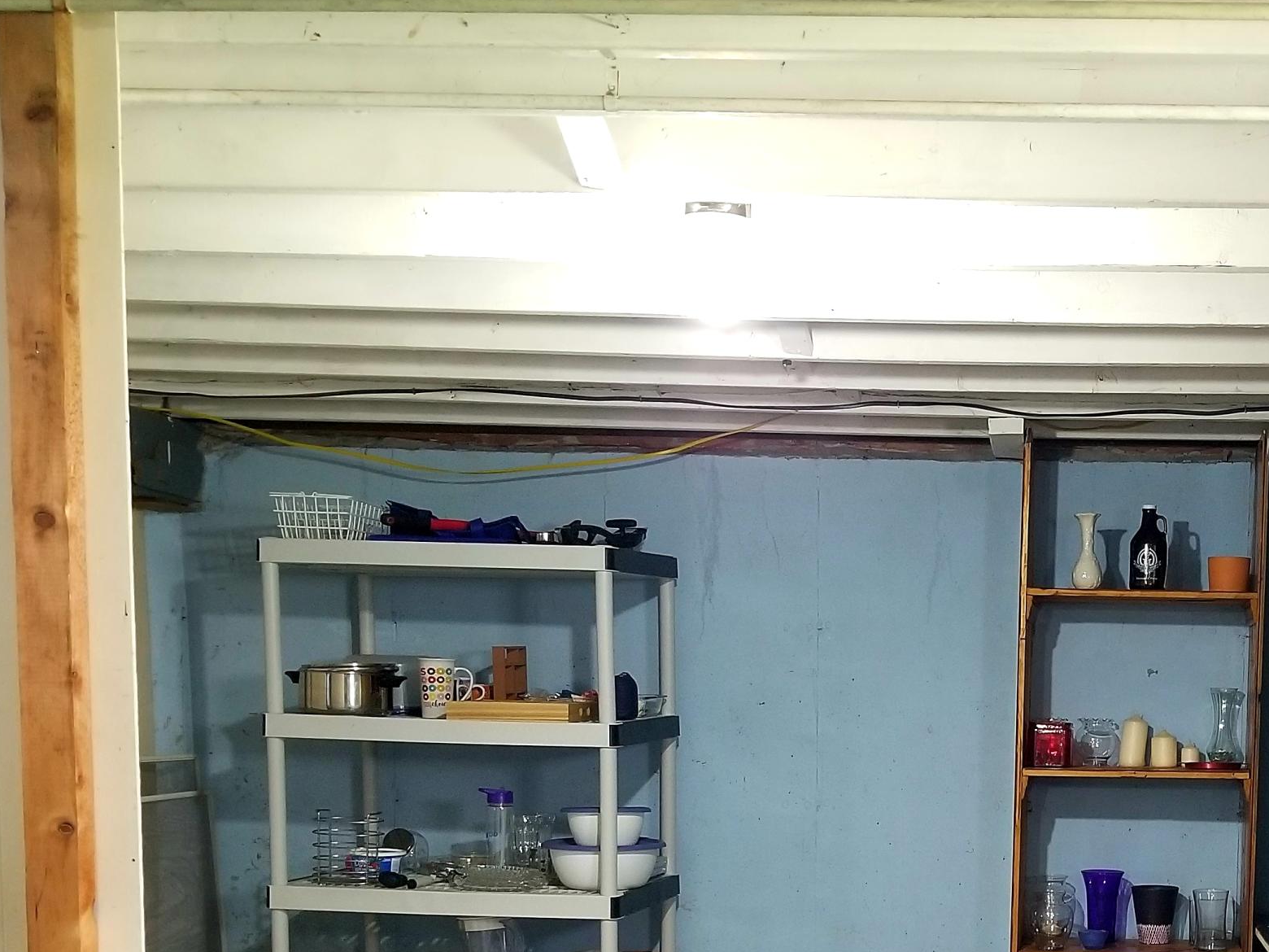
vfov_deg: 27.8
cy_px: 899
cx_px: 1099
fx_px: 1833
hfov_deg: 36.2
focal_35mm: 50
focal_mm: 4.25
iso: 200
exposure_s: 1/14
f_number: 1.7
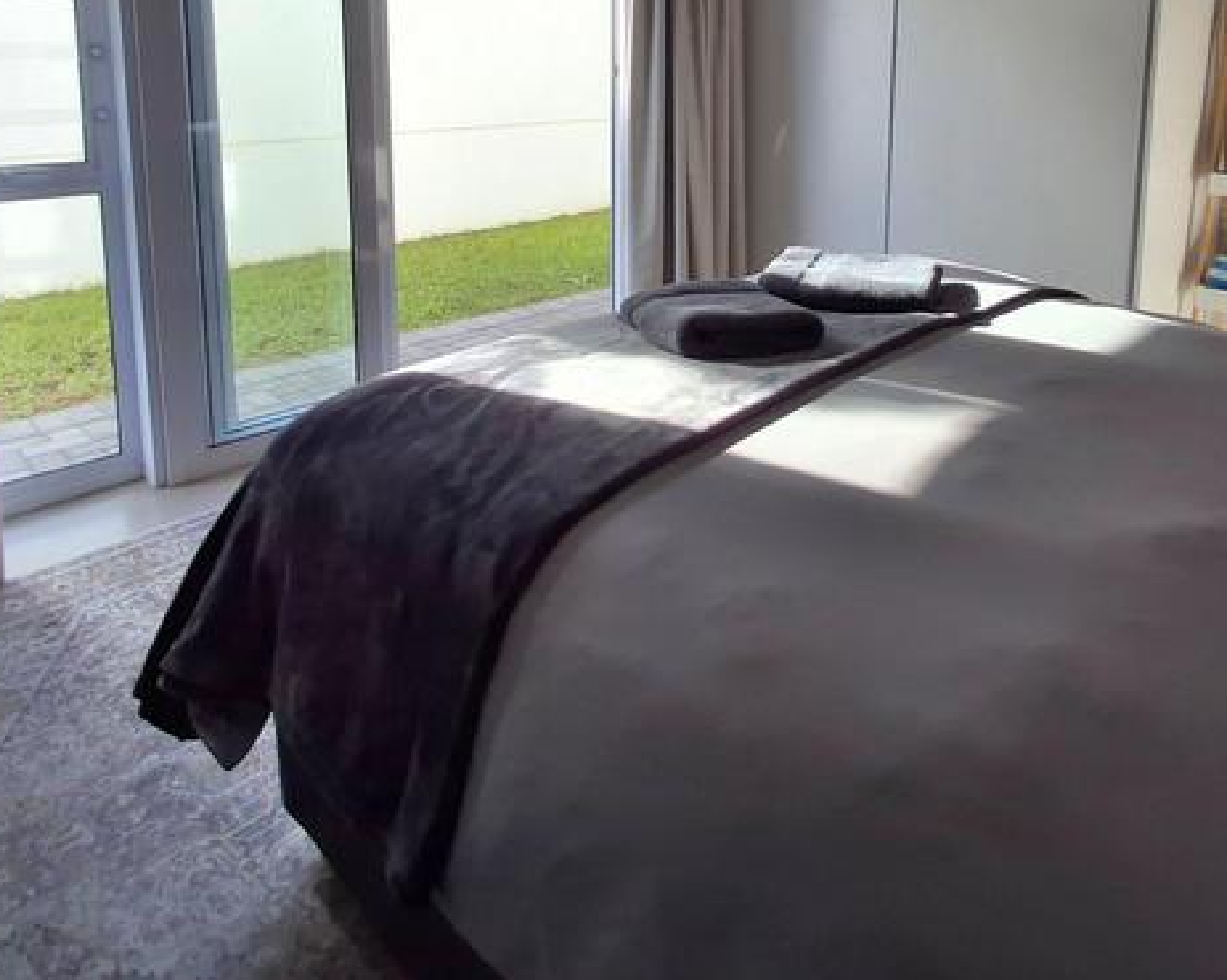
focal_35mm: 27
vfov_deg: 49.9
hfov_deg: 63.6
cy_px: 193
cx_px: 726
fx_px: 980
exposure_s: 1/435
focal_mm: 1.64
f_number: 2.2
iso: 40
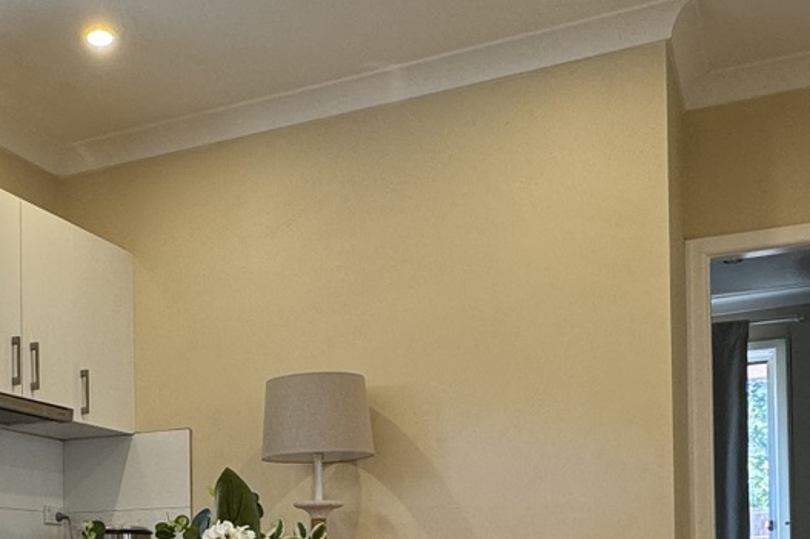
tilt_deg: +0.2
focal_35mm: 50
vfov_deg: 25.3
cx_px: 224
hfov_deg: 38.8
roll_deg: +0.6
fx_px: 1125
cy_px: 574
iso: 160
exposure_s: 1/100
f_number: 2.2
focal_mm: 2.22
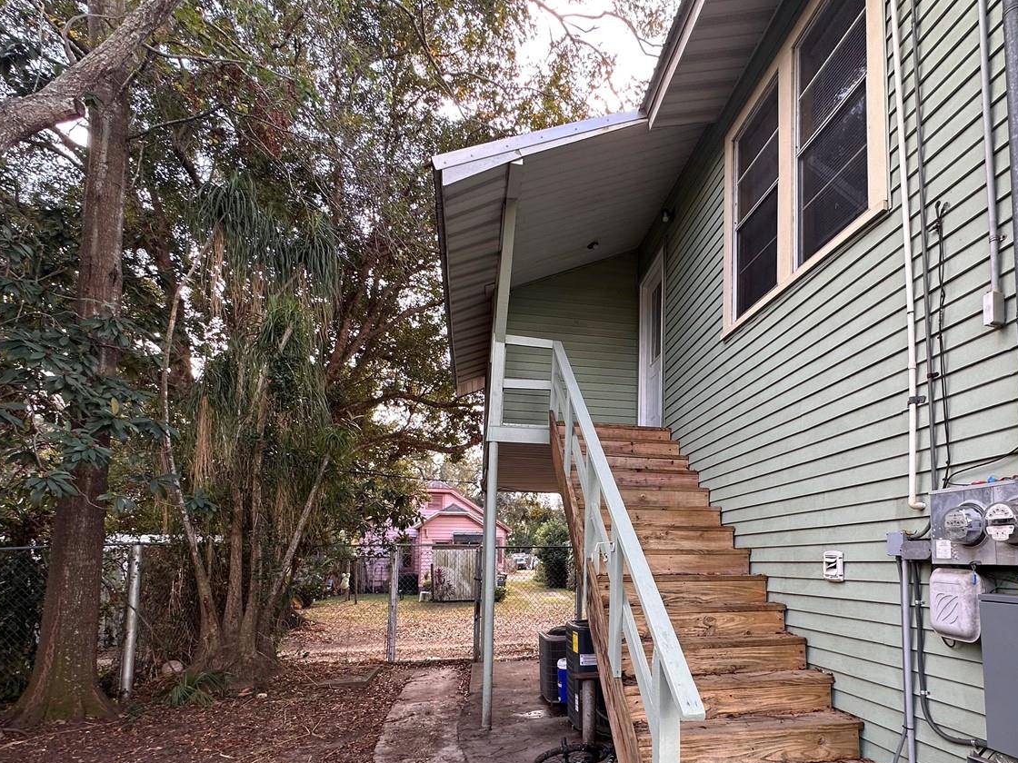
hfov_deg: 80.7
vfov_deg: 64.1
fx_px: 588
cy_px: 514
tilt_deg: +5.5
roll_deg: -0.4
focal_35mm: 20
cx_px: 616
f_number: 2.2
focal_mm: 2.22
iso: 40
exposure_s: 1/102
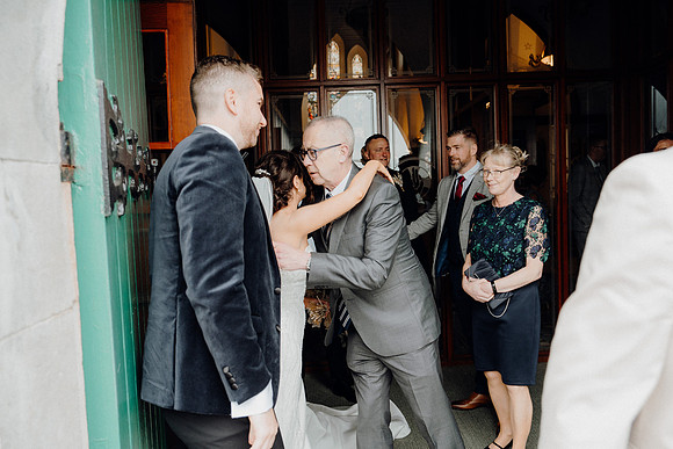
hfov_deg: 63.6
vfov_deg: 45.0
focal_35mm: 29
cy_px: 224
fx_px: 542
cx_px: 336
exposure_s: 1/200
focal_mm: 29
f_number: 3.5
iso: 320
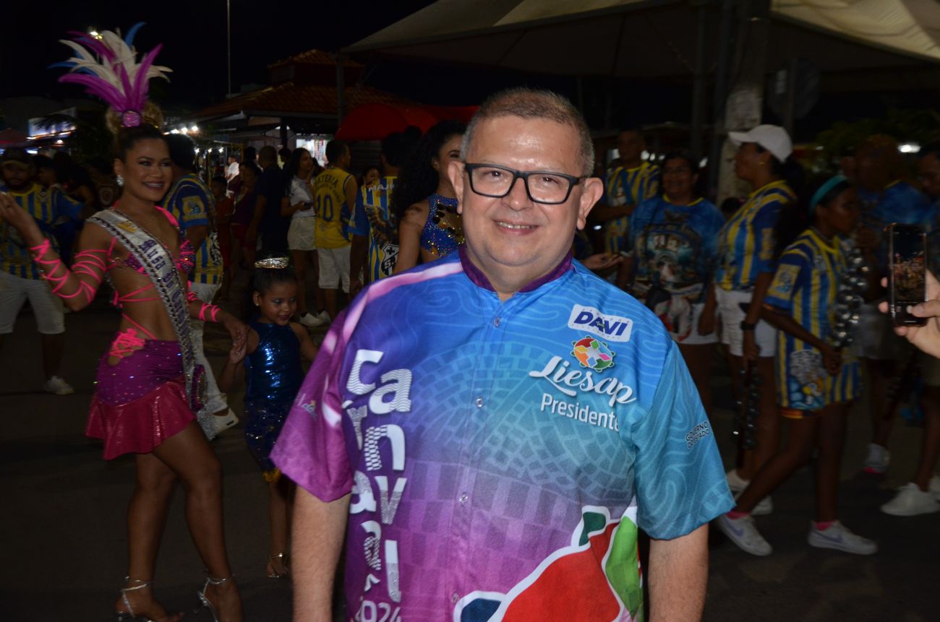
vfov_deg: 35.3
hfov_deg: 51.4
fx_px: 977
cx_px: 470
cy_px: 311
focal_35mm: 38
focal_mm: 25
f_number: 4
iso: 800
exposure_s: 1/60
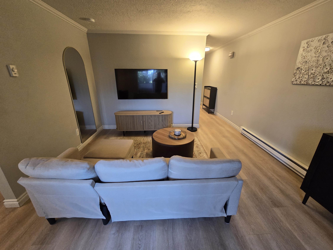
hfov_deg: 106.2
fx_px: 125
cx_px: 166
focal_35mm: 13
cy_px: 125
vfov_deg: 89.9
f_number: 2.2
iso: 320
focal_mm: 2.2
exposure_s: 1/60
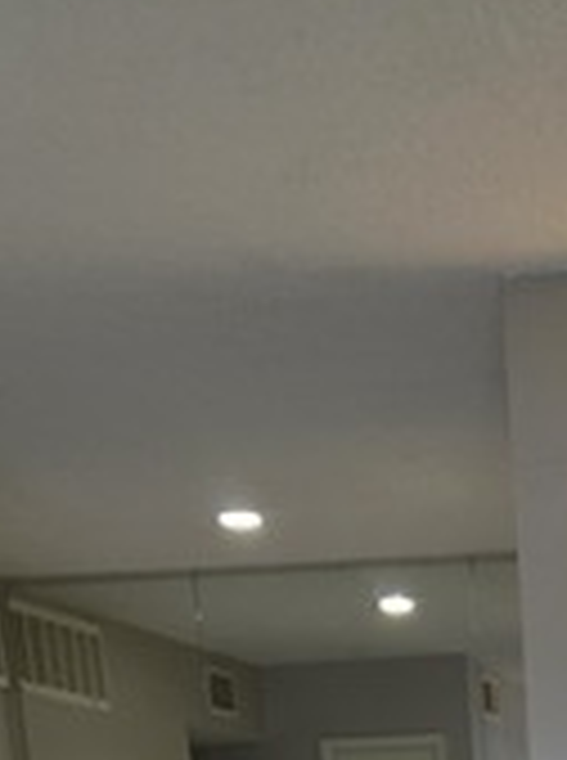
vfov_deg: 17.0
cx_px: 760
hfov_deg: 15.3
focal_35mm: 91
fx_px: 1995
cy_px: 1437
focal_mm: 5.4
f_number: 1.8
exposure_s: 1/120
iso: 320
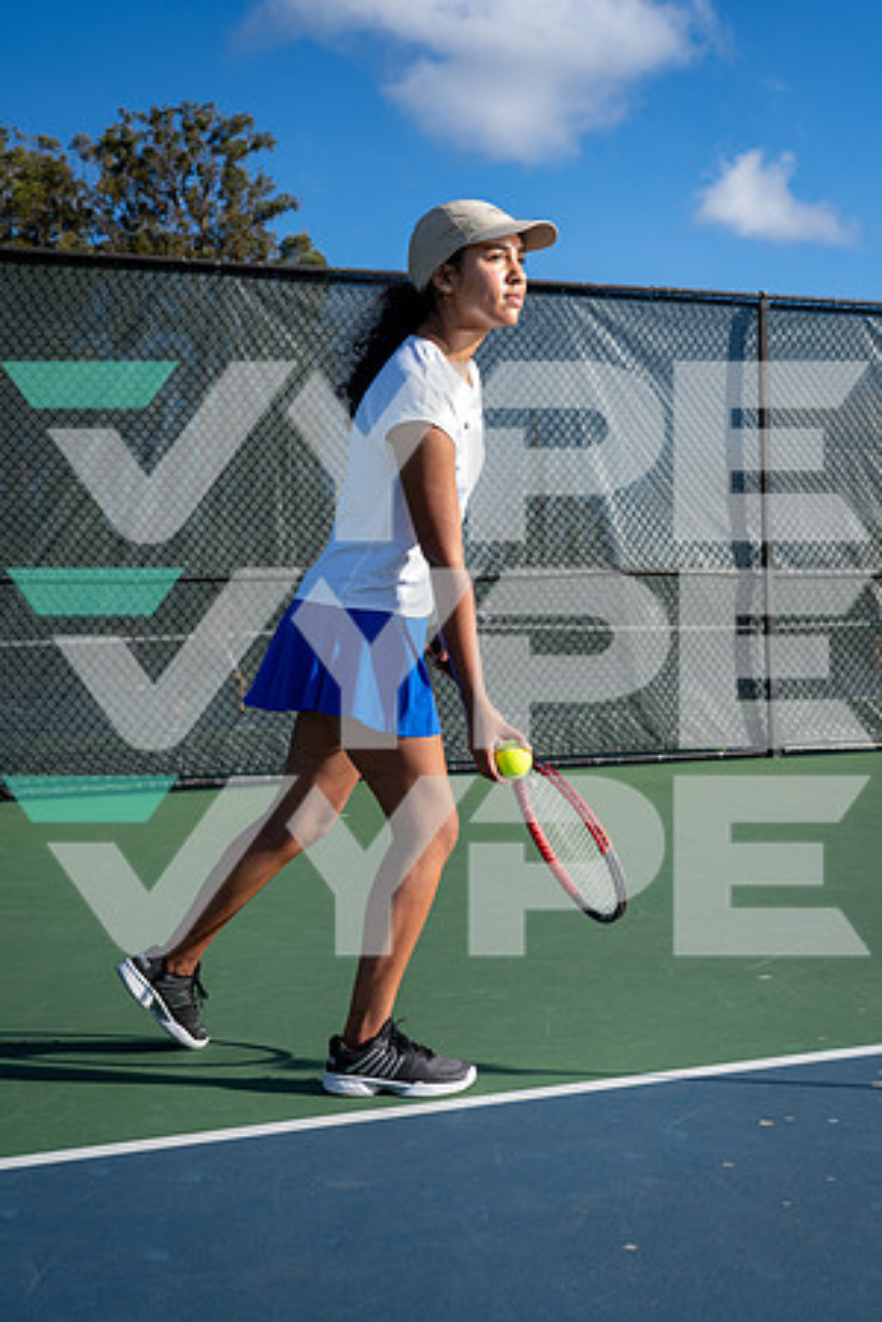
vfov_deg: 44.5
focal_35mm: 44
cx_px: 441
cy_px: 661
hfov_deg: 30.5
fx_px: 1617
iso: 100
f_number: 8
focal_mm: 44
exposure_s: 1/250
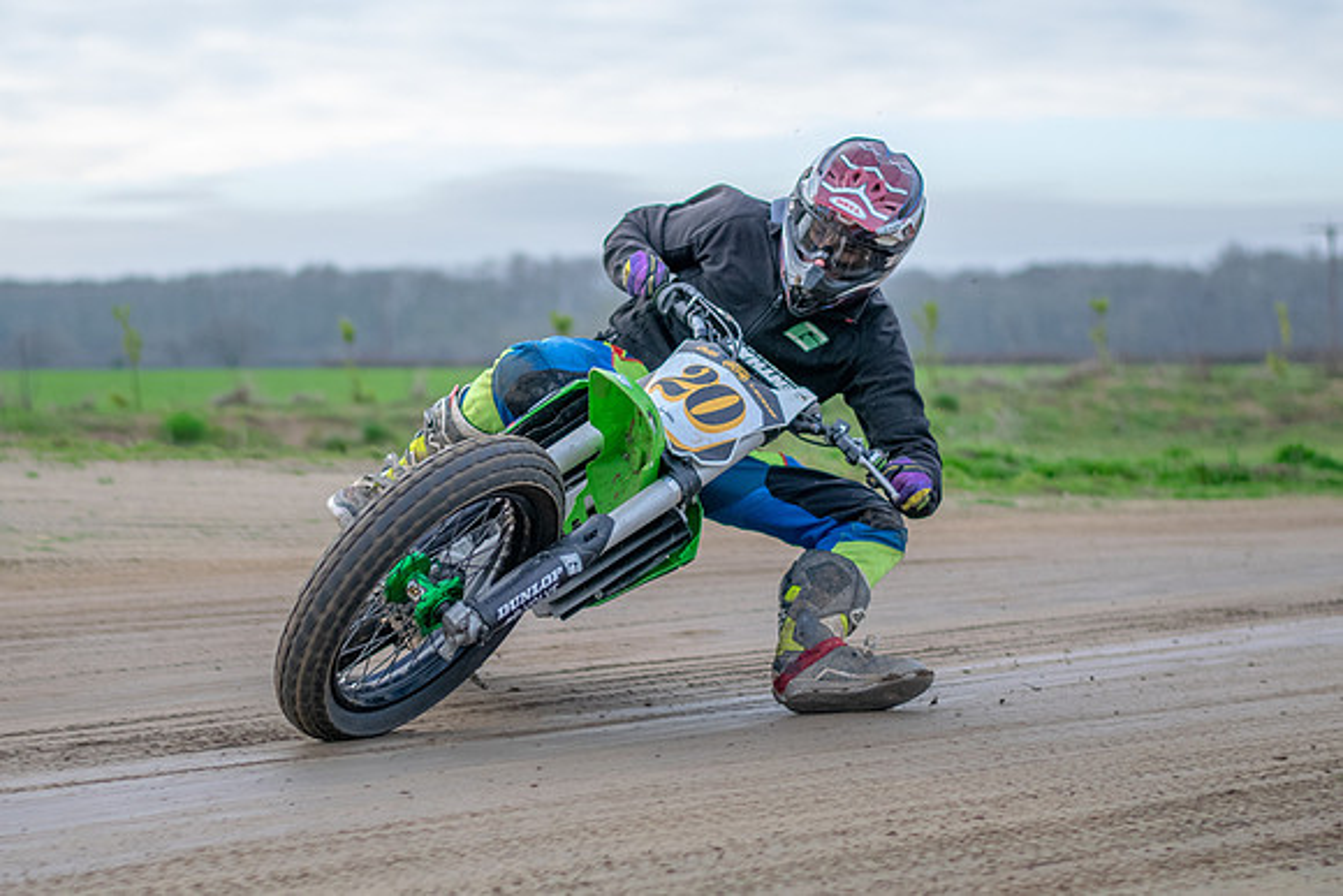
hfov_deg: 20.0
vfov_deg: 13.4
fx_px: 3813
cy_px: 437
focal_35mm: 102
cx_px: 542
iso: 400
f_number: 1.8
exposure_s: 1/2000
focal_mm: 50
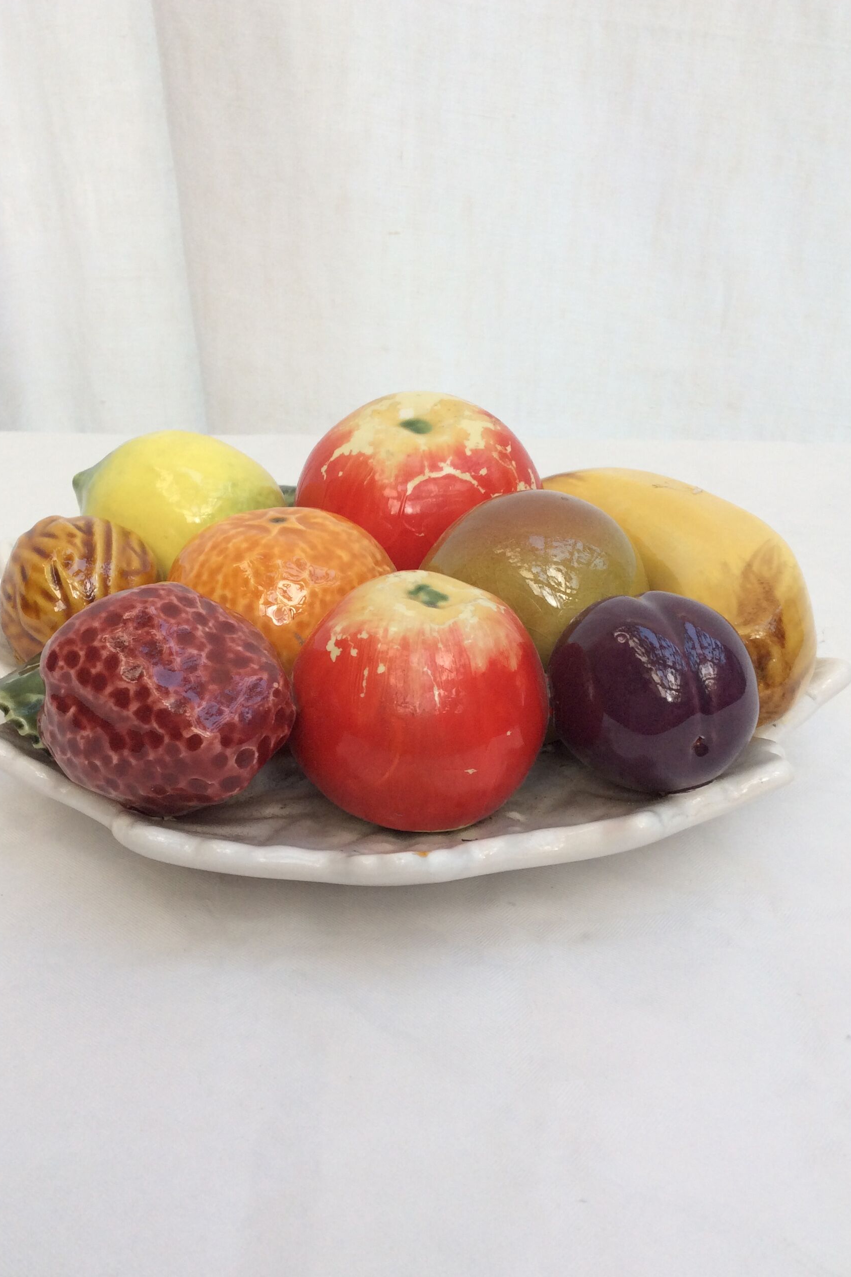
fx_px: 1206
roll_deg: -0.8
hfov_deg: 38.9
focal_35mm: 34
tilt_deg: -26.7
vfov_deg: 55.8
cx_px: 394
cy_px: 649
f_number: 2.4
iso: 32
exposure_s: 1/100
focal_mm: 3.3
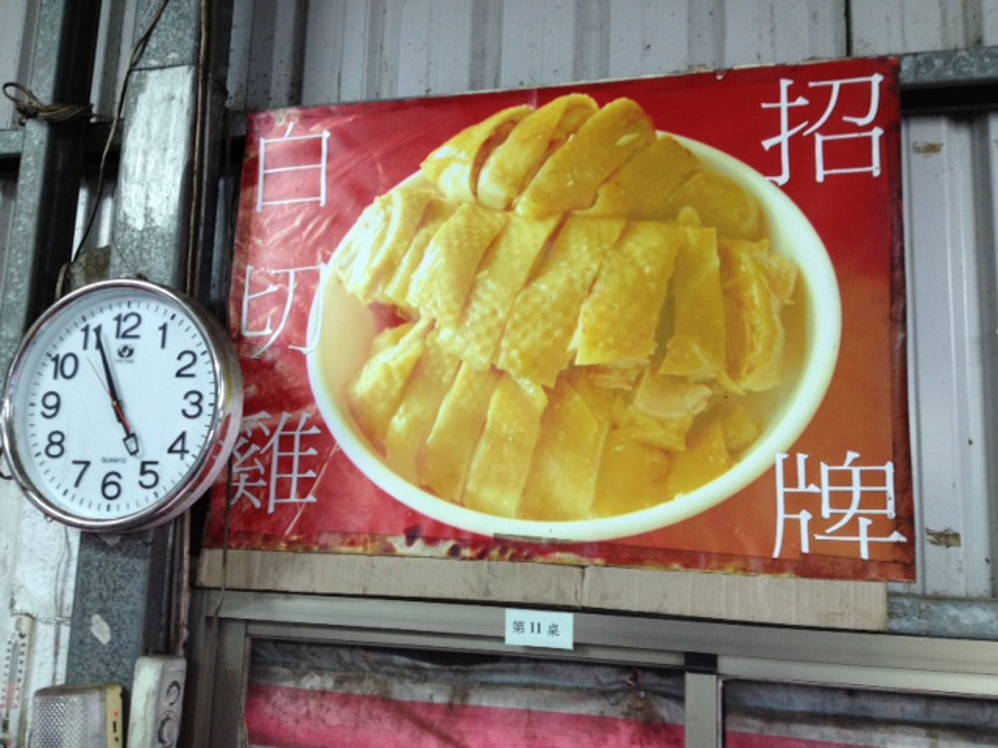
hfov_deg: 52.6
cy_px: 374
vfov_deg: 40.7
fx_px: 1009
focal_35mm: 35
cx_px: 499
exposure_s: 1/20
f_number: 2.4
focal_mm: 4.28
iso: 160
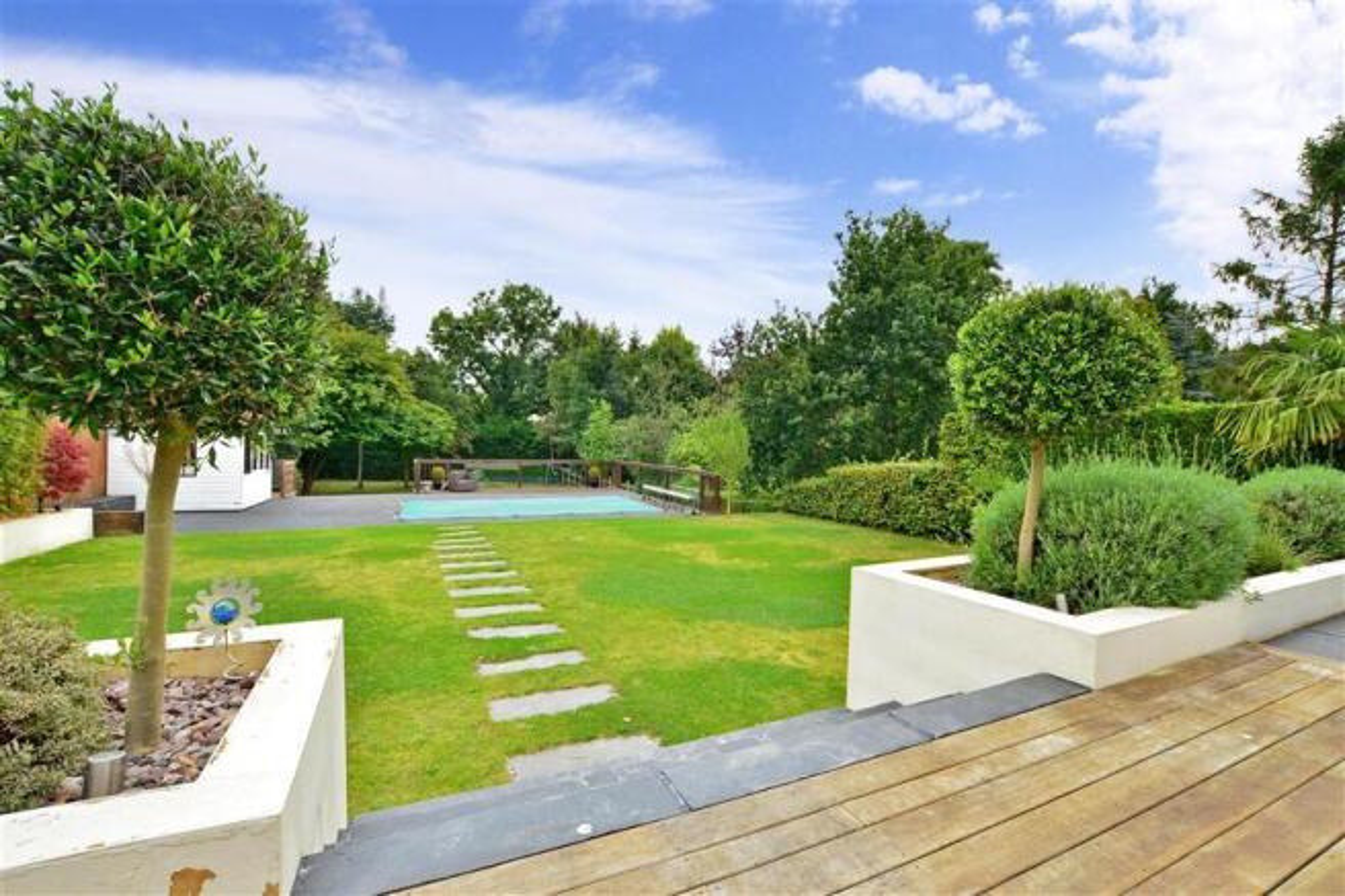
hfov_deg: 100.4
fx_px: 560
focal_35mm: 15
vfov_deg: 77.3
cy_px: 448
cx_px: 672
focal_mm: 10
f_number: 9
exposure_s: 1/25
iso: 125
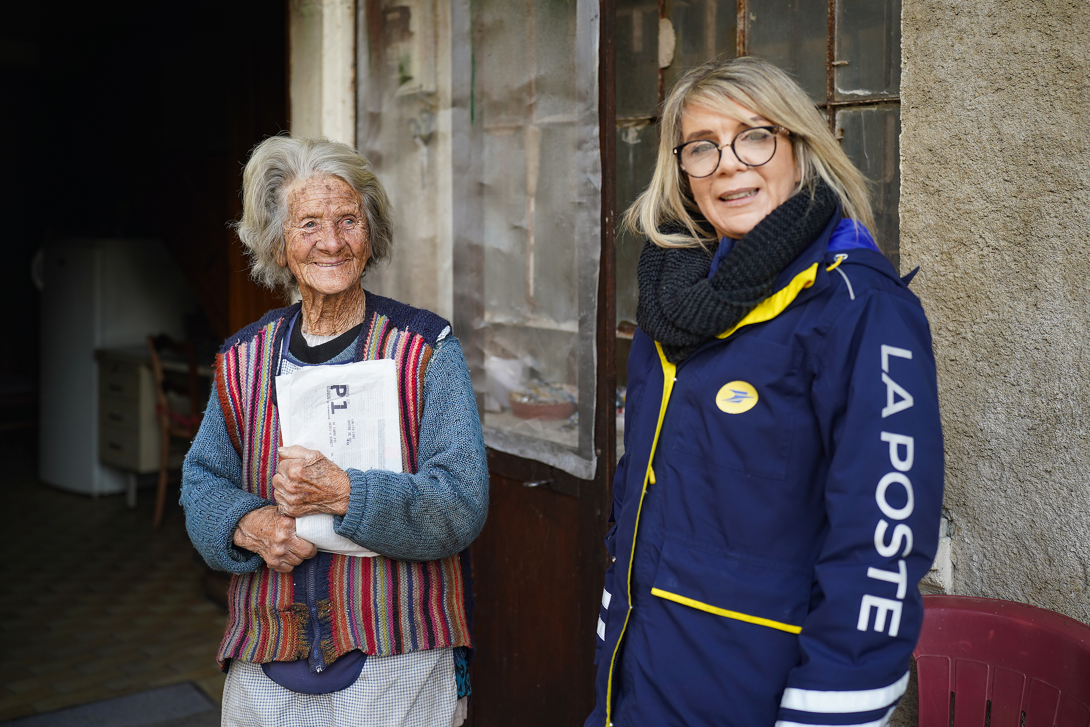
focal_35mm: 41
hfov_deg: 47.4
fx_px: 1241
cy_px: 364
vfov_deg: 32.6
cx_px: 545
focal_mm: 41
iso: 100
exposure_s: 1/80
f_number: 2.8
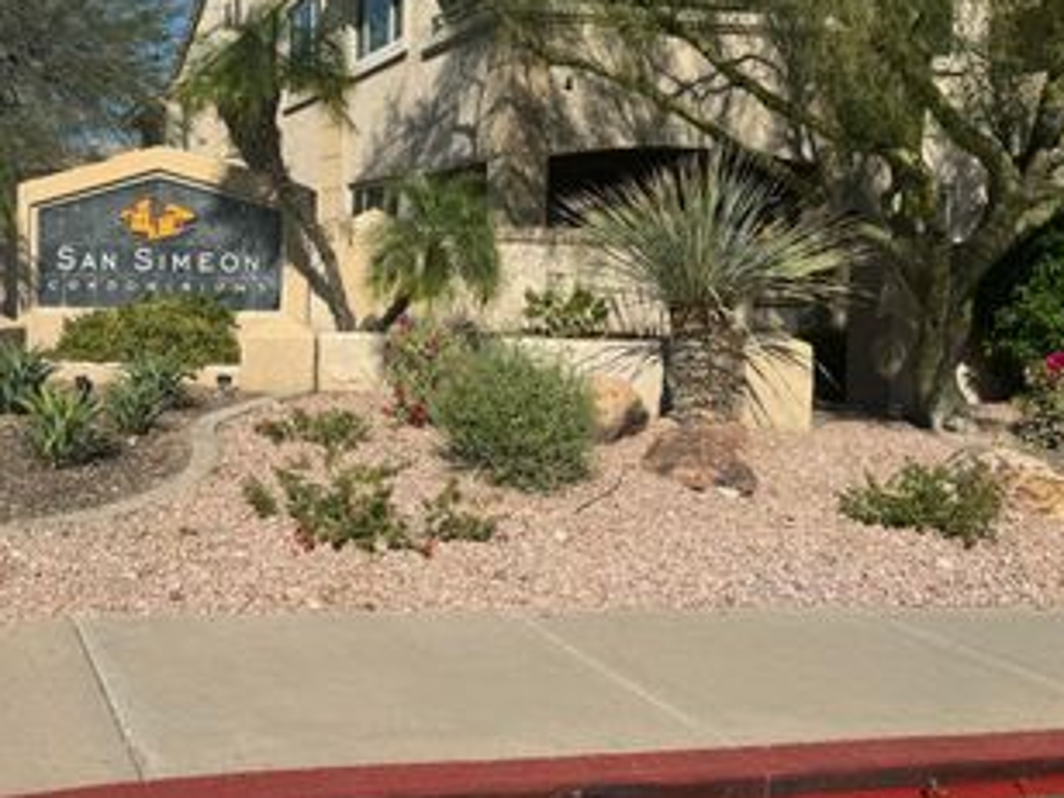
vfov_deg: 36.6
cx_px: 252
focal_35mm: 39
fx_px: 1199
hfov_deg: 46.0
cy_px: 302
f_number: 1.78
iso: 80
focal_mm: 6.76
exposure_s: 1/7092
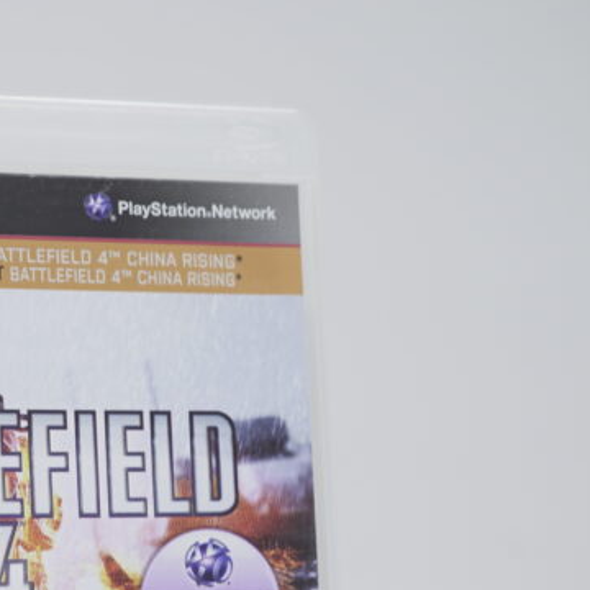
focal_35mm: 102
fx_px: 1967
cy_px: 546
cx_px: -16
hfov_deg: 16.7
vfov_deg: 16.8
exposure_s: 1/6
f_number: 5.6
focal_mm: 36
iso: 100
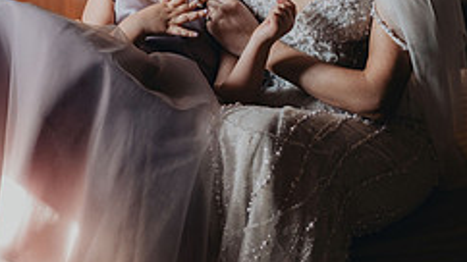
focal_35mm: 107
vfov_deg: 11.2
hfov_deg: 20.0
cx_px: 218
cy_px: 8
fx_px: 1325
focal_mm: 55
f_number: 2.8
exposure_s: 1/500
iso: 1250
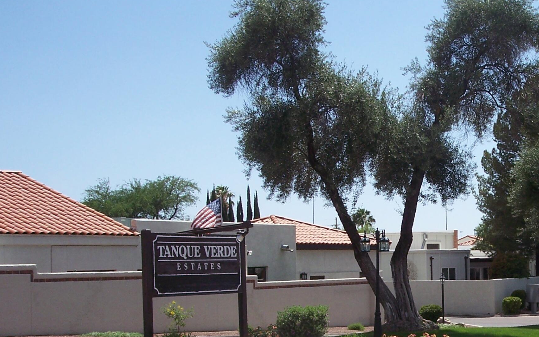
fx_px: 1043
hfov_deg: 28.4
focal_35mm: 71
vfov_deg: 18.2
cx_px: 422
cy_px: 255
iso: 100
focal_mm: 8
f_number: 5.6
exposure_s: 1/500
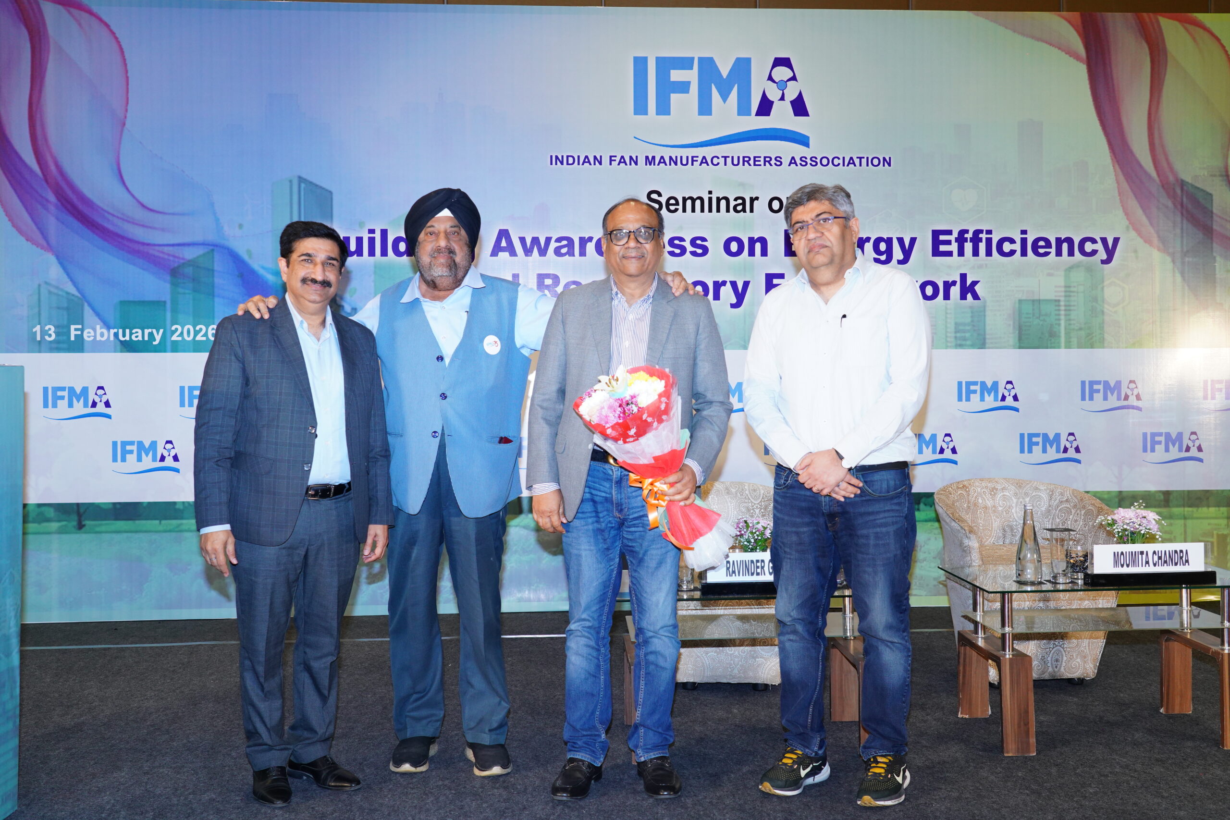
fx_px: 1264
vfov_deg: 35.9
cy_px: 410
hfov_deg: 51.9
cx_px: 615
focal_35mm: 37
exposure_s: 1/160
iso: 1600
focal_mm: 37
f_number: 5.6
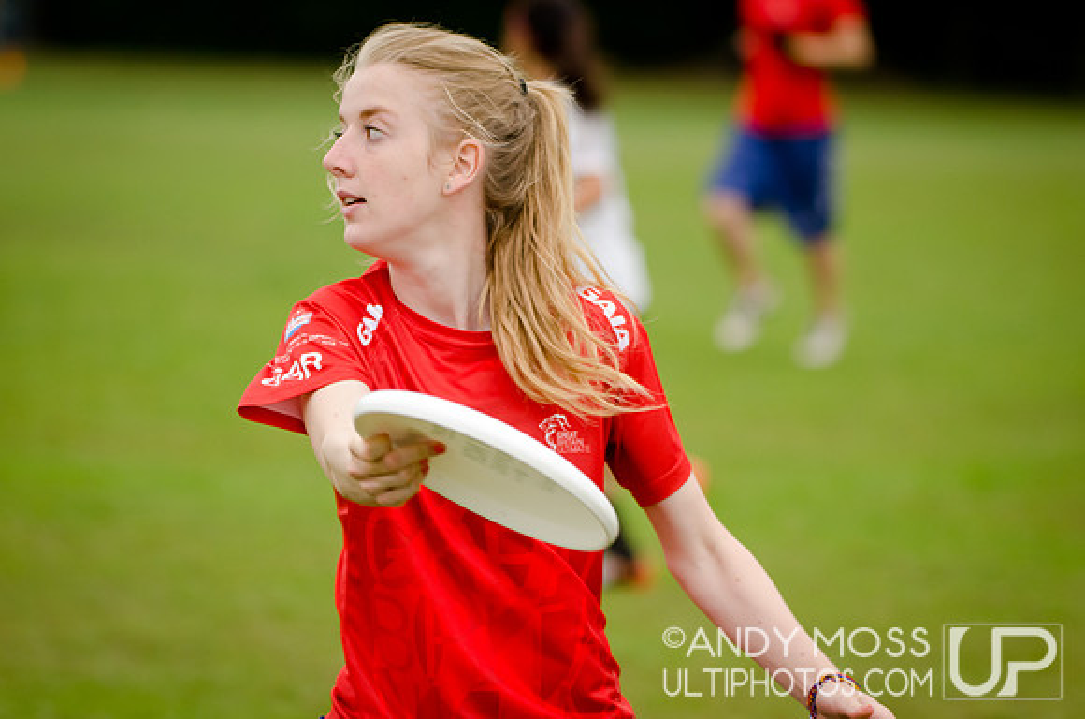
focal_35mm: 218
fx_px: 6541
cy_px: 360
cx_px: 542
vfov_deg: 6.3
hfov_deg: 9.5
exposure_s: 1/4000
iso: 1250
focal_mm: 145
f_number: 3.2
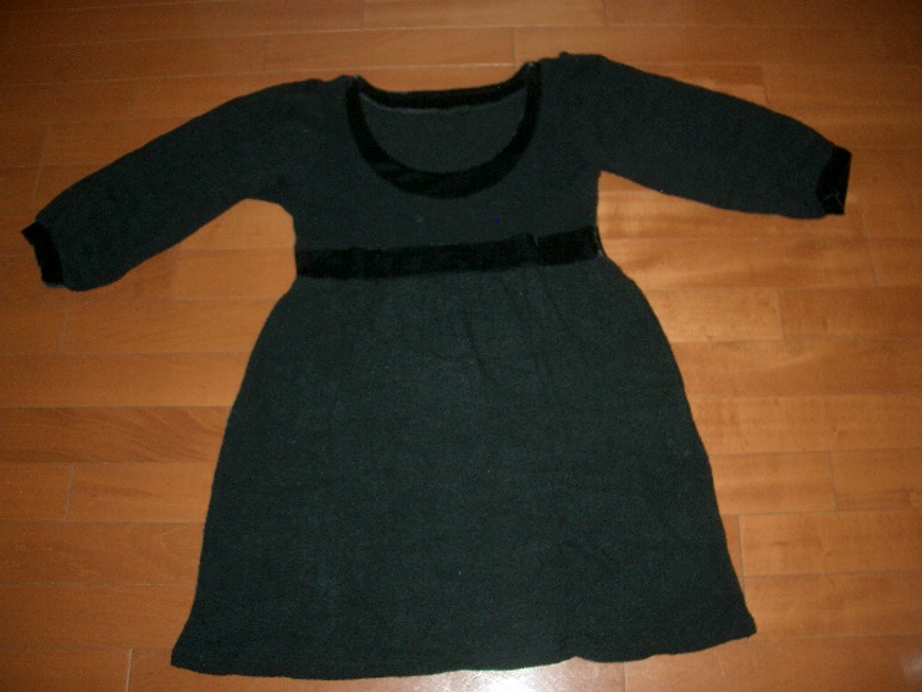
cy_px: 346
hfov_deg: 52.6
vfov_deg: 40.7
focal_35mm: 35
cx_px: 461
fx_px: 932
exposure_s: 1/40
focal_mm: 5.8
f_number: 2.6
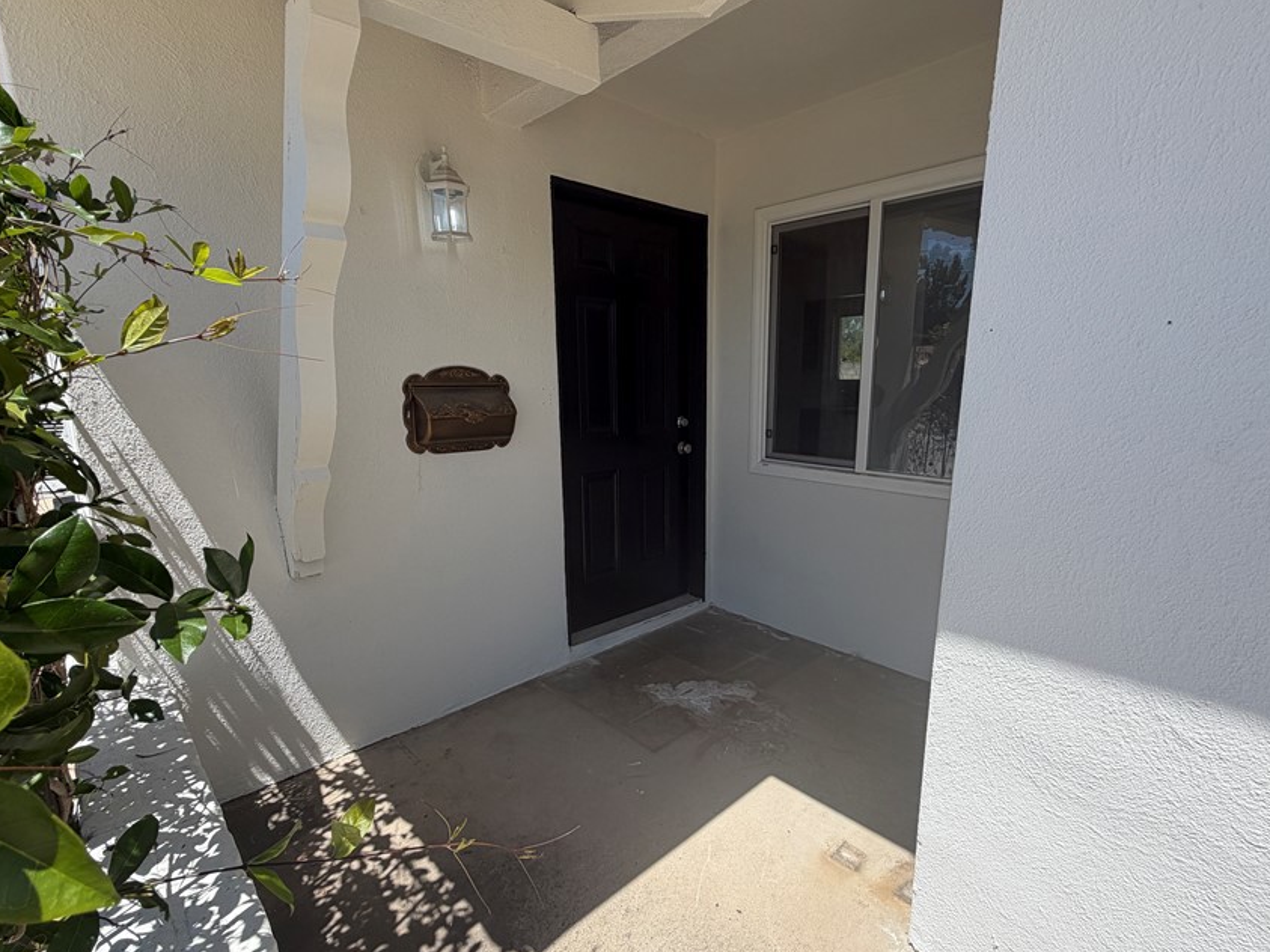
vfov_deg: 74.7
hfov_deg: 91.0
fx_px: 624
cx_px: 663
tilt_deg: -9.6
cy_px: 500
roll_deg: +0.7
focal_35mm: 17
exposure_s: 1/770
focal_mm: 2.22
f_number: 2.2
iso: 25
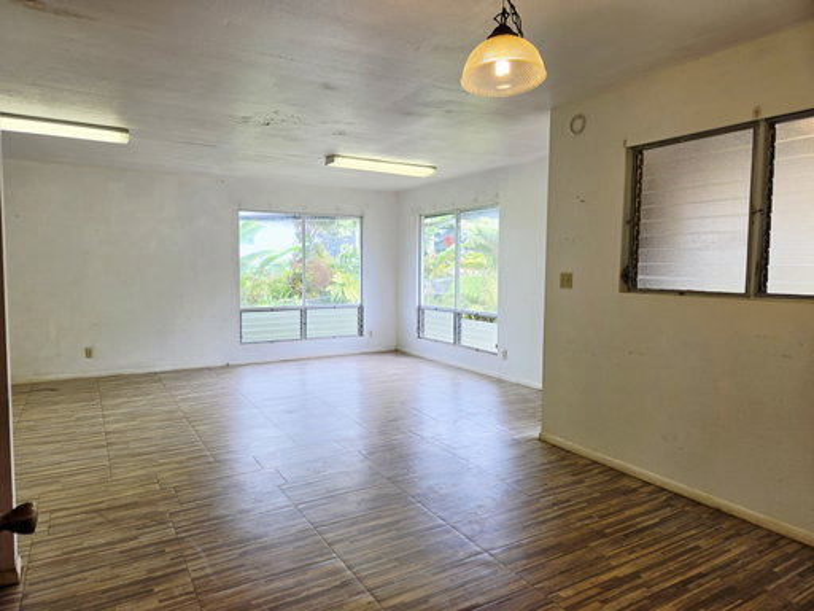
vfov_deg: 58.9
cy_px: 306
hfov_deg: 73.9
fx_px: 541
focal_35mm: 23
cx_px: 407
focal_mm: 5.4
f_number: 1.8
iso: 32
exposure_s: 1/120
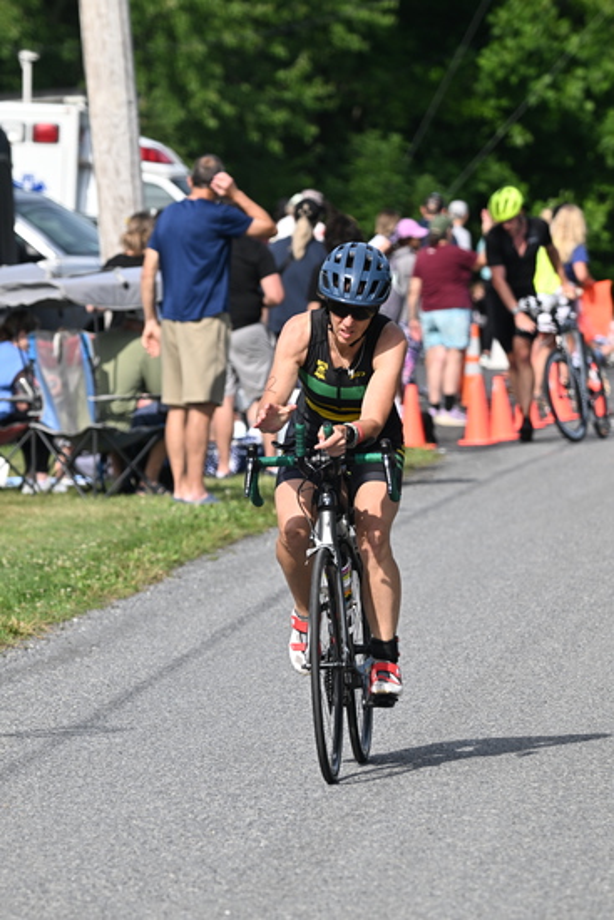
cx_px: 307
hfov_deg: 3.6
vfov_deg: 5.4
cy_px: 460
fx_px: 9715
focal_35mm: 380
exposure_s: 1/640
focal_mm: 380
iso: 500
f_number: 10
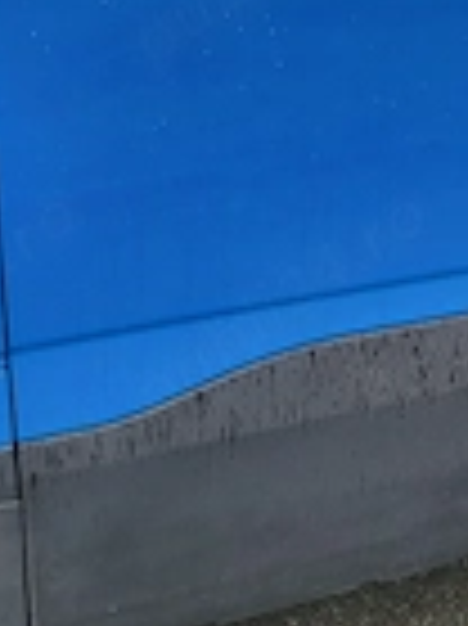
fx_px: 1246
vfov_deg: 26.7
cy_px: 9
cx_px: 369
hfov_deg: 21.0
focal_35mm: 69
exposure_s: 1/127
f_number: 1.8
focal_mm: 5
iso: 40
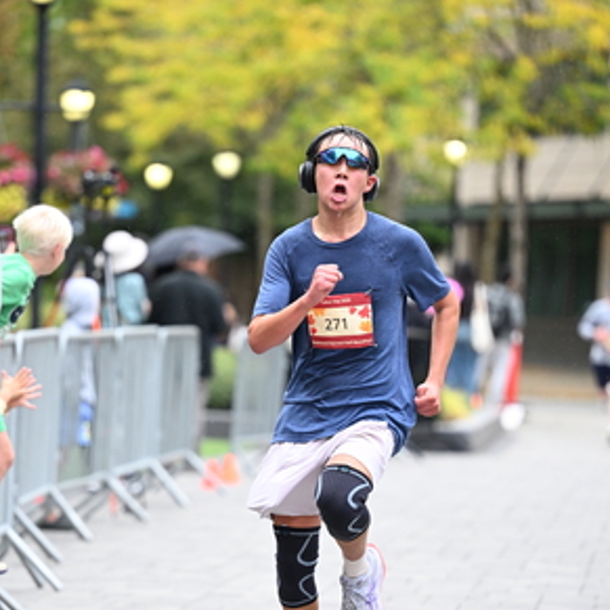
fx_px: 4805
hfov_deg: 7.3
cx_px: 257
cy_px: 430
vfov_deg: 7.3
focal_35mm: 241
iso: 1250
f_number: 2.8
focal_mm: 150
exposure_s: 1/1600
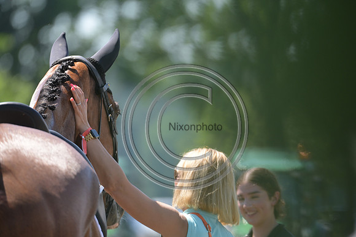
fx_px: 3956
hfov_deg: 5.2
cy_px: 118
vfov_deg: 3.4
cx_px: 178
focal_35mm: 400
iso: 640
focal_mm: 400
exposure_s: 1/1250
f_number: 5
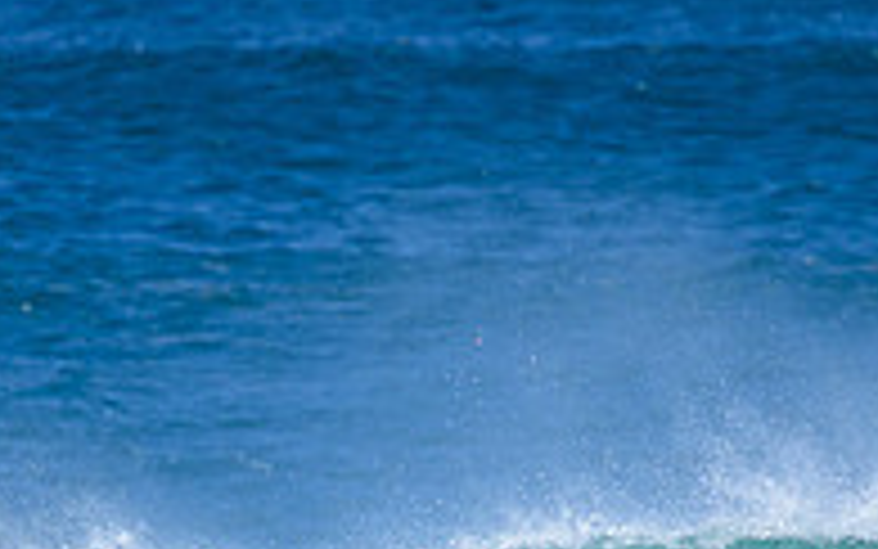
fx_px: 40618
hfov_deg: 1.2
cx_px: 347
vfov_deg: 0.8
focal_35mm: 1697
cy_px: 866
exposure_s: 1/2000
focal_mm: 560
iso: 640
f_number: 8
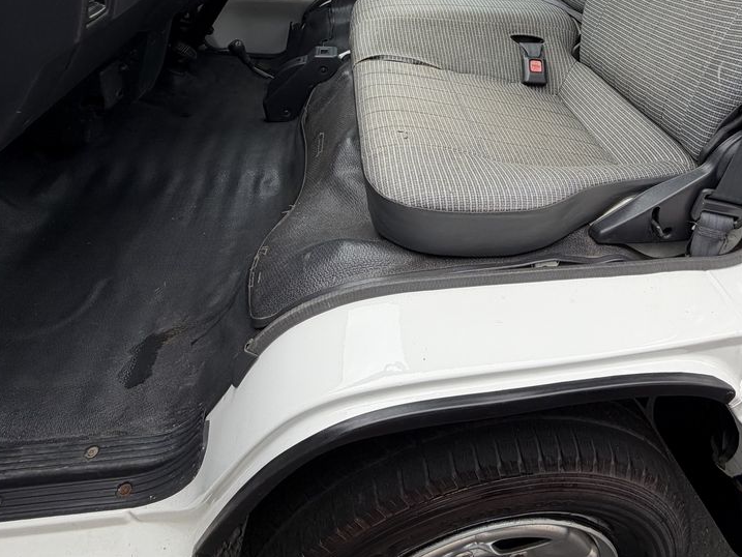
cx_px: 453
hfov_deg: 68.5
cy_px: 63
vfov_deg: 49.4
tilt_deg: -22.4
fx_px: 536
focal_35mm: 25
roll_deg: -5.1
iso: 40
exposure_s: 1/197
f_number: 2.2
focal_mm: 2.22
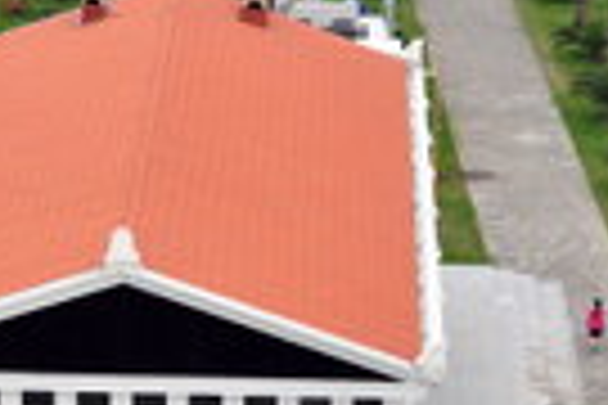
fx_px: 3749
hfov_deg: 9.3
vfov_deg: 6.2
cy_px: 446
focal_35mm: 222
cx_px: 153
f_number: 5.6
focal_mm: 50
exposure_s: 1/125
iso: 500
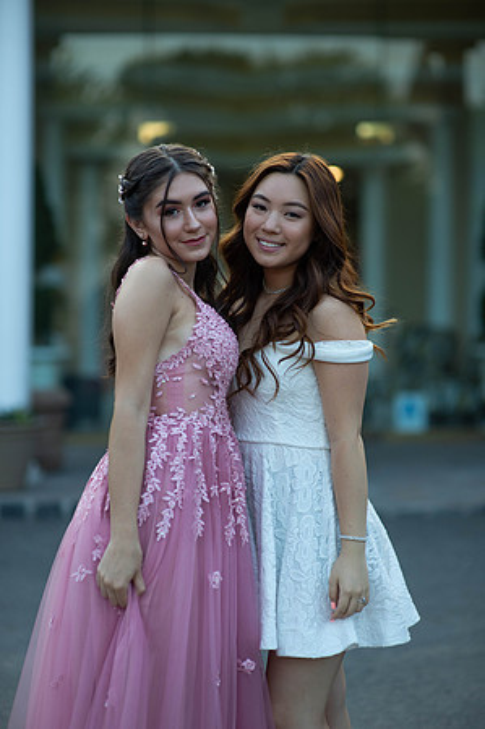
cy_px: 364
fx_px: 1722
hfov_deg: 16.0
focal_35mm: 85
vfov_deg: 23.9
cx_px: 242
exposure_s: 1/1000
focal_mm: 85
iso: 250
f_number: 2
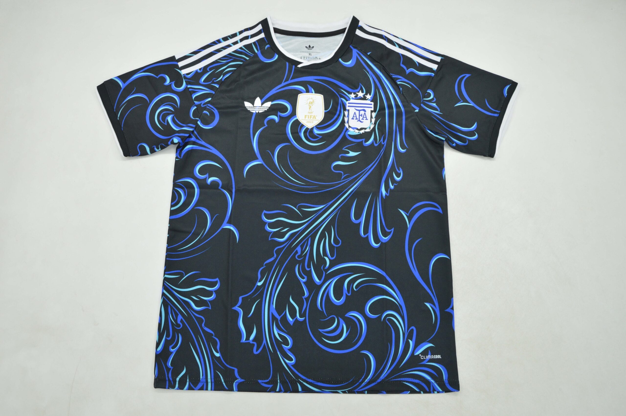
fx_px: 547
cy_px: 208
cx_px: 313
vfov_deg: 41.6
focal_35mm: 32
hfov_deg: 59.5
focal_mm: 21
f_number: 6.3
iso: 400
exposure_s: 1/160
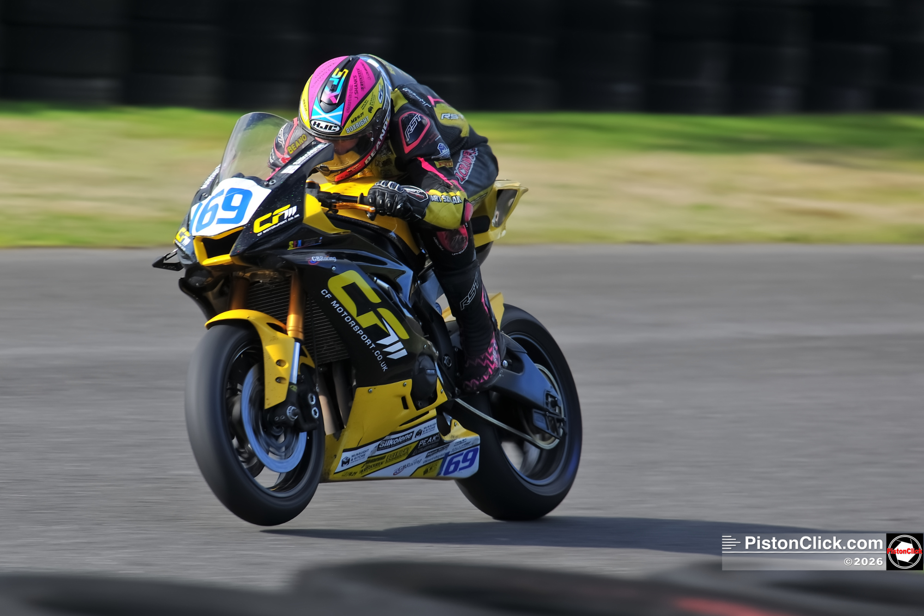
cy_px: 308
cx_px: 462
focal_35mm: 300
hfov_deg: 6.9
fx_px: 7699
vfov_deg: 4.6
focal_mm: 300
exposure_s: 1/250
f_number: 7.1
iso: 125
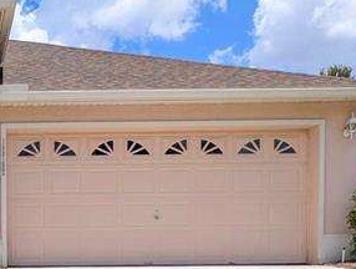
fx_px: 588
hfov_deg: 29.9
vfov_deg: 24.3
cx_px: -47
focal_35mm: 57
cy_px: 283
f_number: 2.2
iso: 48
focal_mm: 2.35
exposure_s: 1/2513
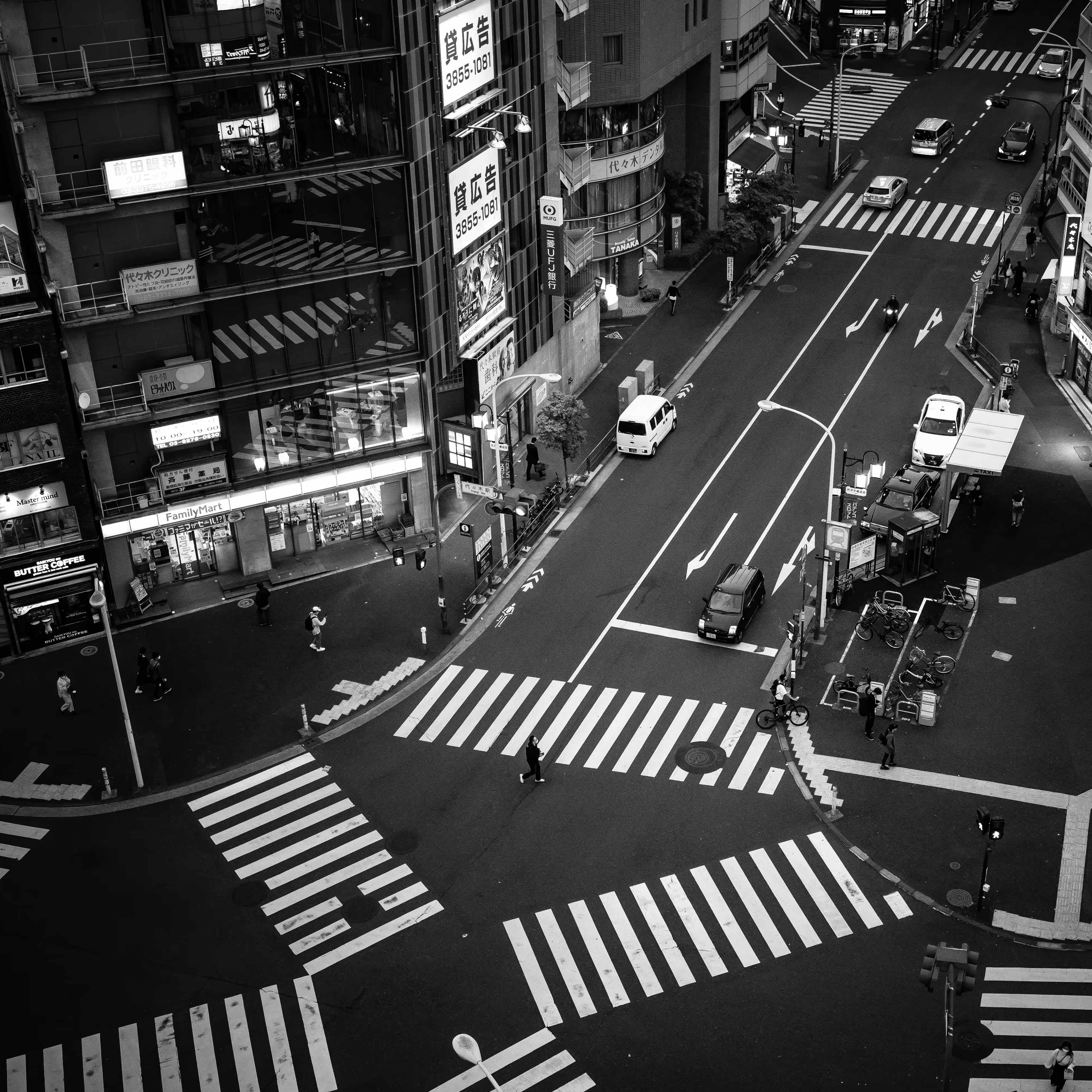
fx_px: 1606
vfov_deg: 37.6
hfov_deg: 37.4
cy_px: 544
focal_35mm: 45
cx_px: 653
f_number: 5.6
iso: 400
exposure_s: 1/100
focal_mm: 35
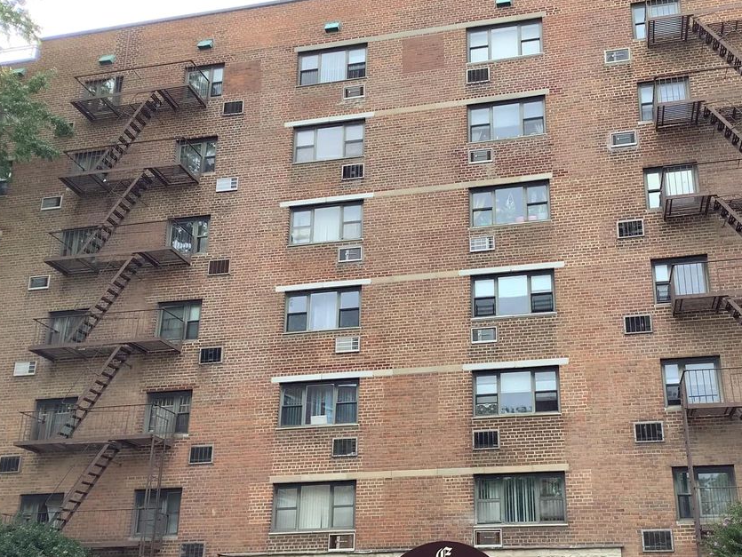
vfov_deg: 37.6
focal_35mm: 38
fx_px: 815
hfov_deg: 48.7
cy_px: 339
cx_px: 443
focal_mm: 3.3
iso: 25
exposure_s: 1/205
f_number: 2.4
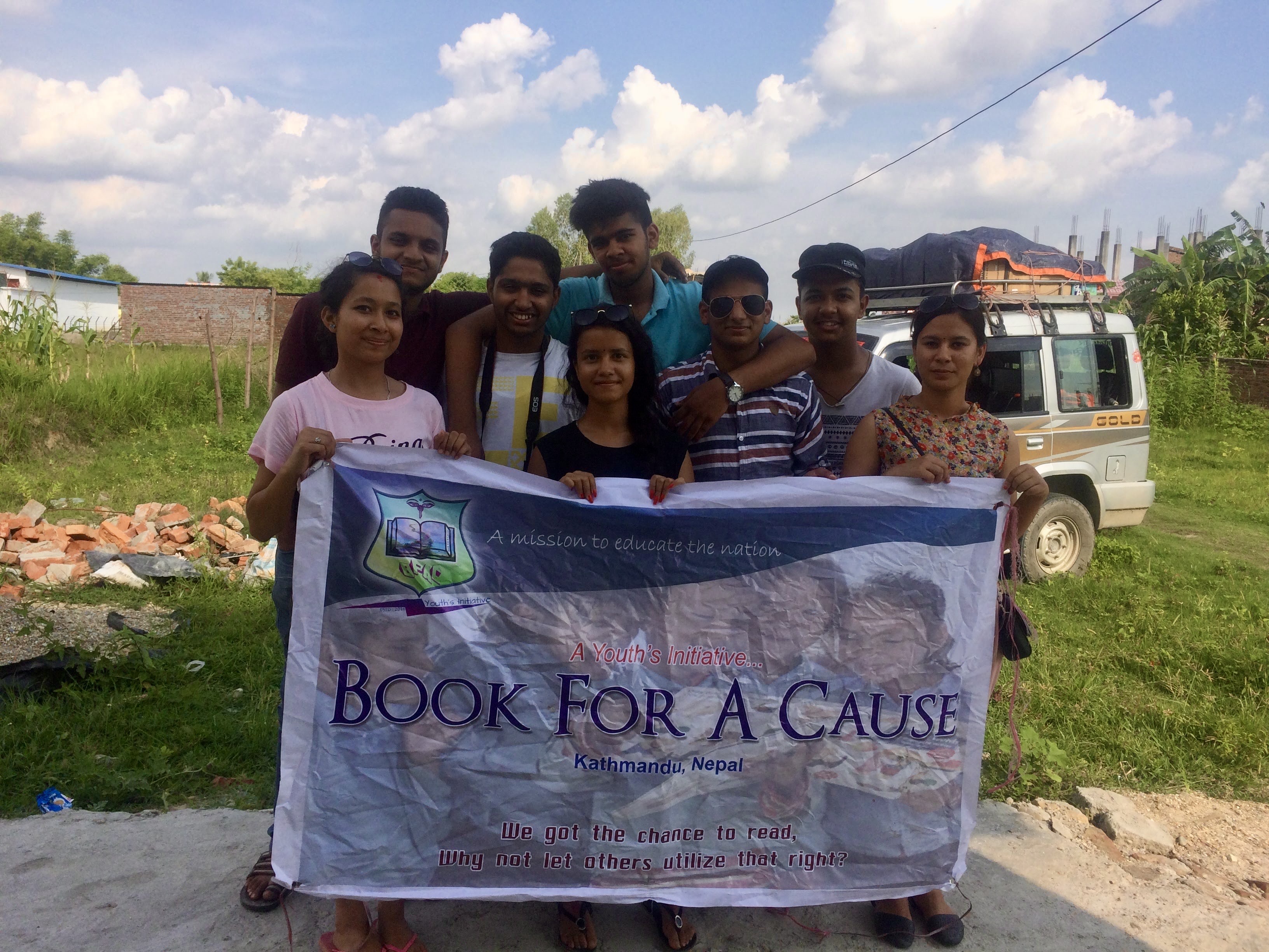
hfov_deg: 61.7
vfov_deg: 48.2
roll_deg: -1.5
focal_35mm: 29
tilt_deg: -7.9
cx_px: 634
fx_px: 1063
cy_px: 476
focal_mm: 4.15
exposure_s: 1/1953
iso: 32
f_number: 2.2
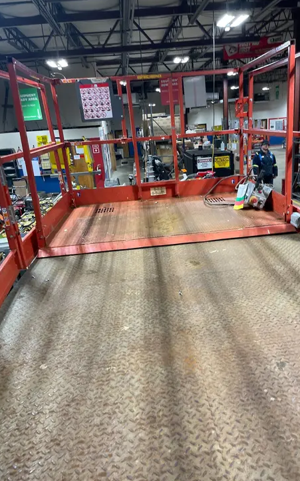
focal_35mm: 28
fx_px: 366
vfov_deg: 66.5
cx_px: 177
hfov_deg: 44.3
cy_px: 241
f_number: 1.6
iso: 125
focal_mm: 4.2
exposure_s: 1/60
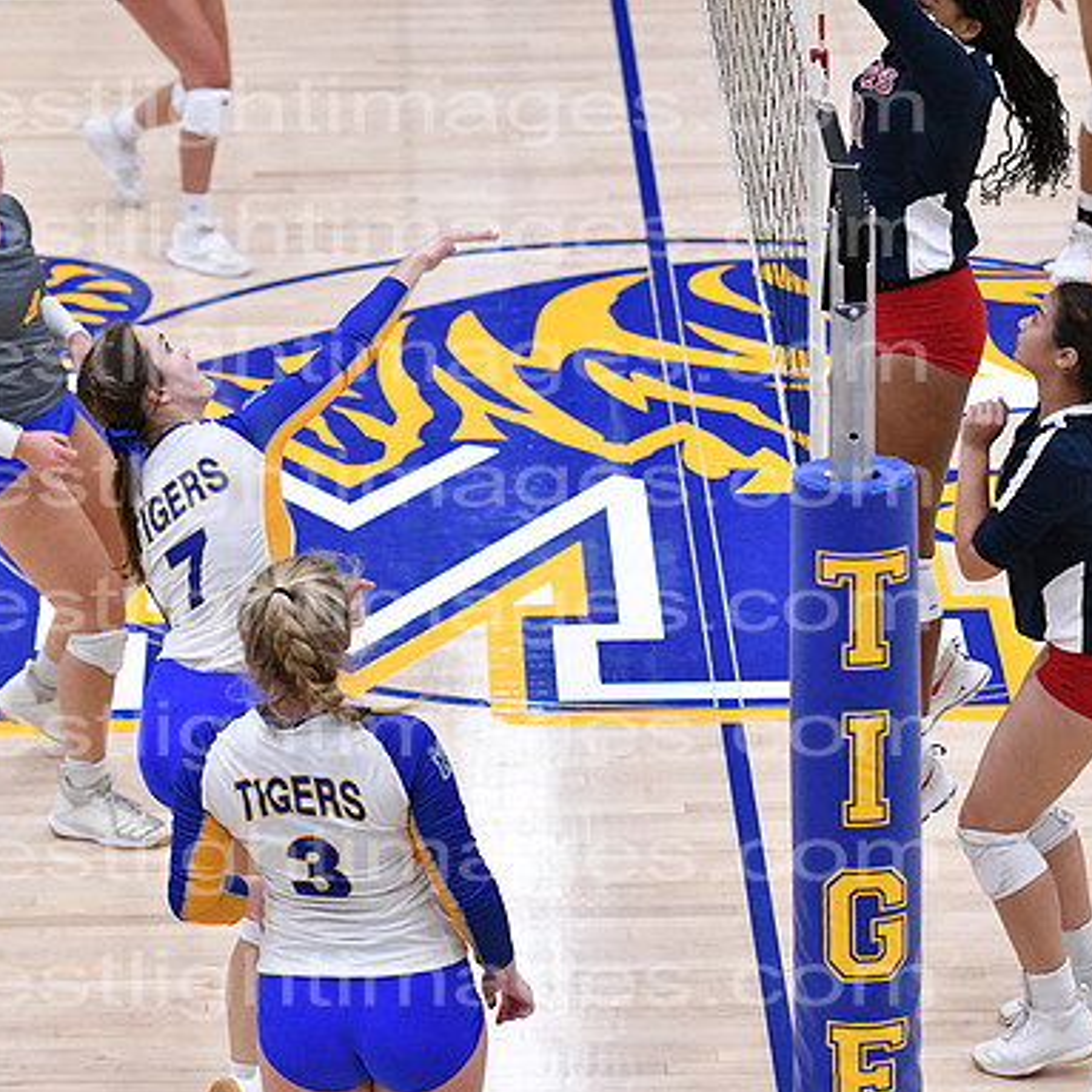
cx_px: 291
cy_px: 549
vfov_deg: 9.1
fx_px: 6888
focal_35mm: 193
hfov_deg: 9.1
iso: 6400
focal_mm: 100
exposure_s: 1/1000
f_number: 3.2
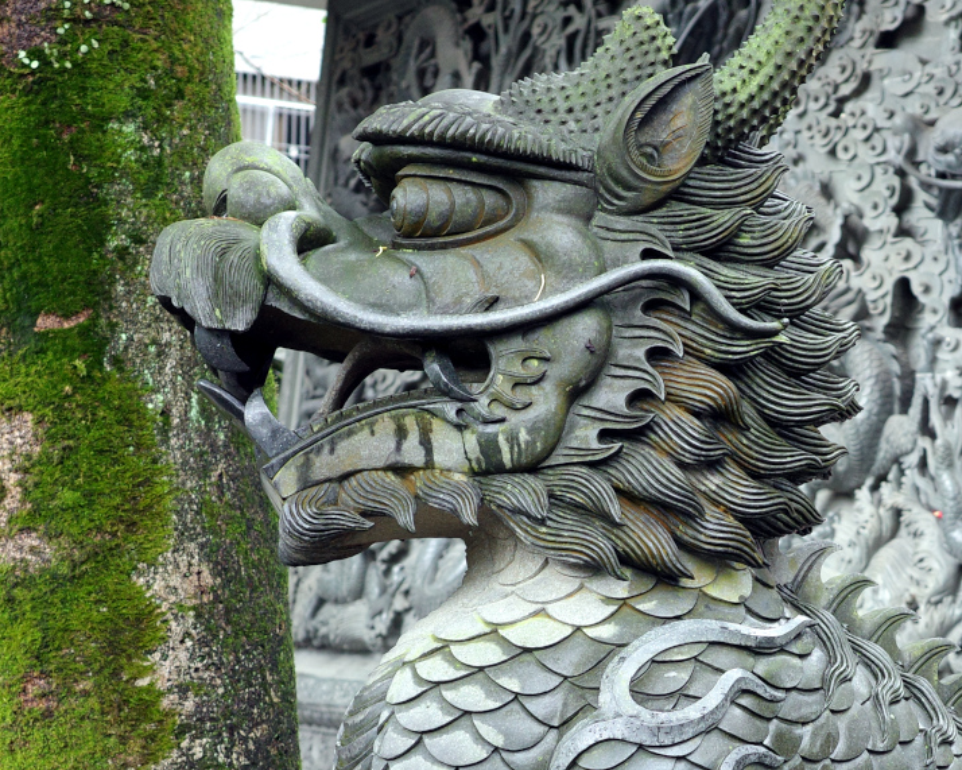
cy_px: 677
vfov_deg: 15.1
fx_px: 2875
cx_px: 759
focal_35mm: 101
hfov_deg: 18.8
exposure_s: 1/40
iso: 400
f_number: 2.8
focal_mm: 26
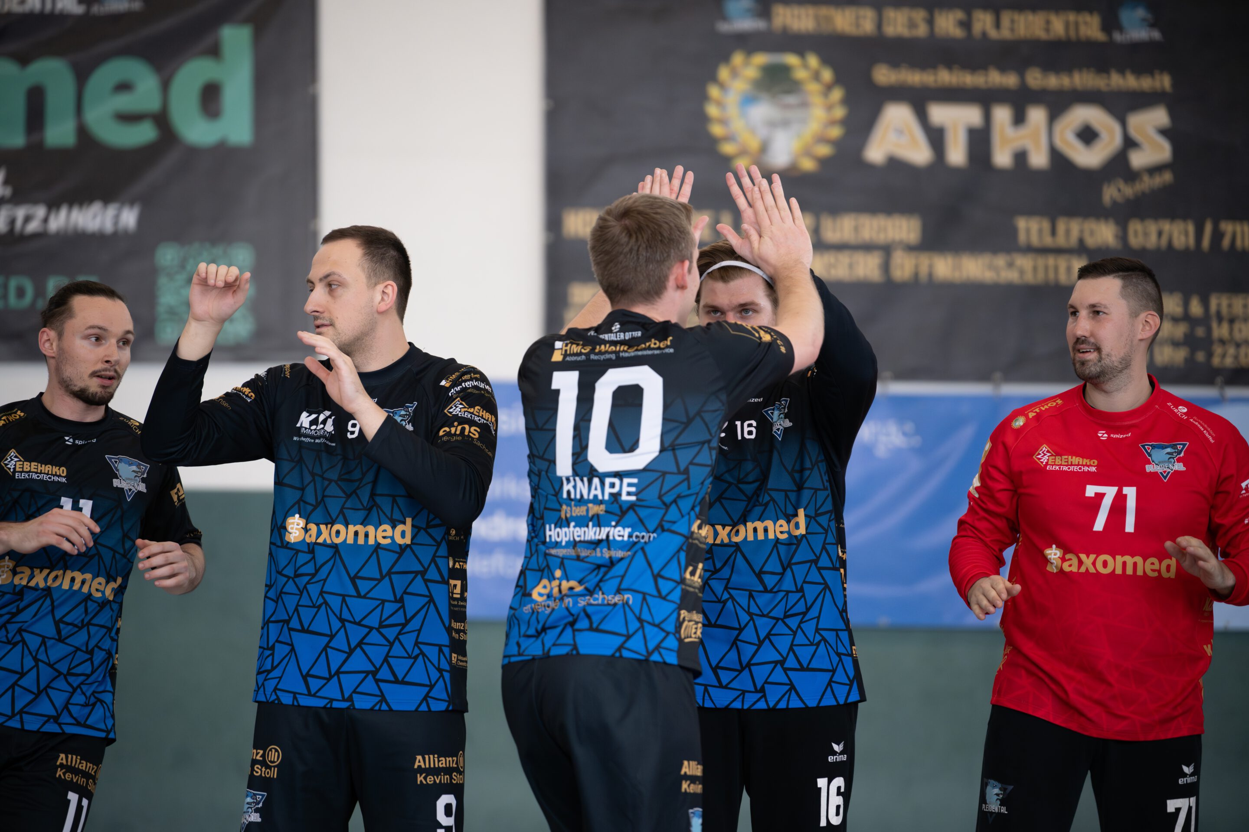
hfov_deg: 13.7
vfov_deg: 9.1
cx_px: 624
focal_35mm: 150
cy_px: 416
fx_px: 5204
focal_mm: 150
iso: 800
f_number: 2.8
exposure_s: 1/1250
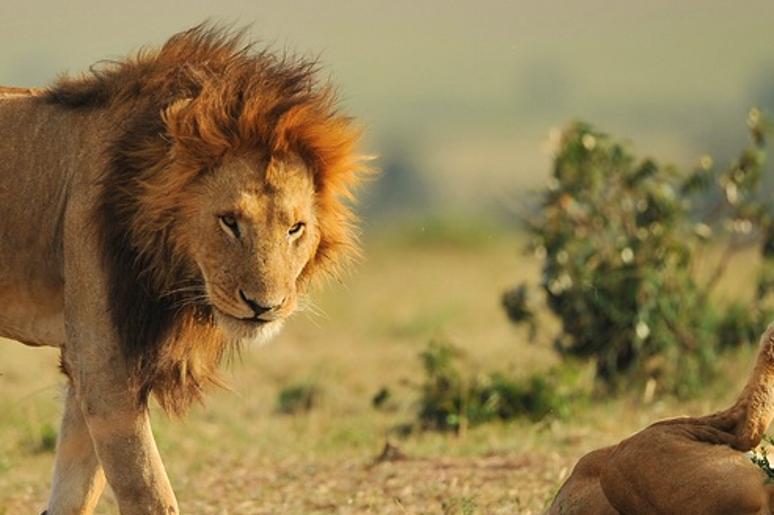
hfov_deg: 2.0
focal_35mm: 1038
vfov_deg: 1.3
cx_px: 246
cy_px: 214
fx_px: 22301
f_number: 4
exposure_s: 1/1250
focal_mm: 500
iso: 200
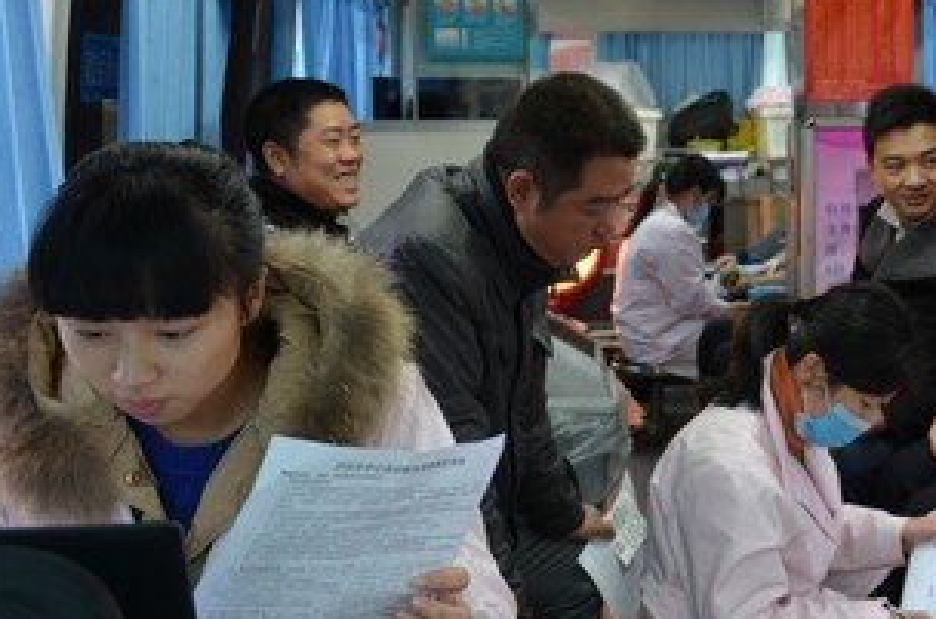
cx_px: 751
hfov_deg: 37.0
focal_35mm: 52
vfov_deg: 25.9
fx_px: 1344
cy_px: 248
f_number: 4
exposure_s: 1/60
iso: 800
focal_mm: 21
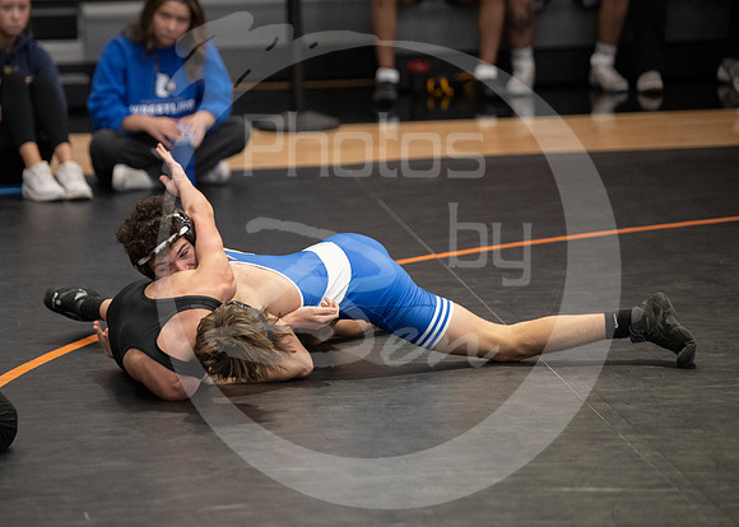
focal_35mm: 217
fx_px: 4553
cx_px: 254
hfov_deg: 9.3
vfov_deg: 6.6
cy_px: 292
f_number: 2.8
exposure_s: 1/1000
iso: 3200
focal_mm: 165
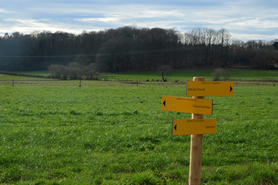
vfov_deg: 21.5
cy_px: 92
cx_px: 139
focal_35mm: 63
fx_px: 486
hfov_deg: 31.9
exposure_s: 1/60
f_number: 14
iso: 160
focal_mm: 42
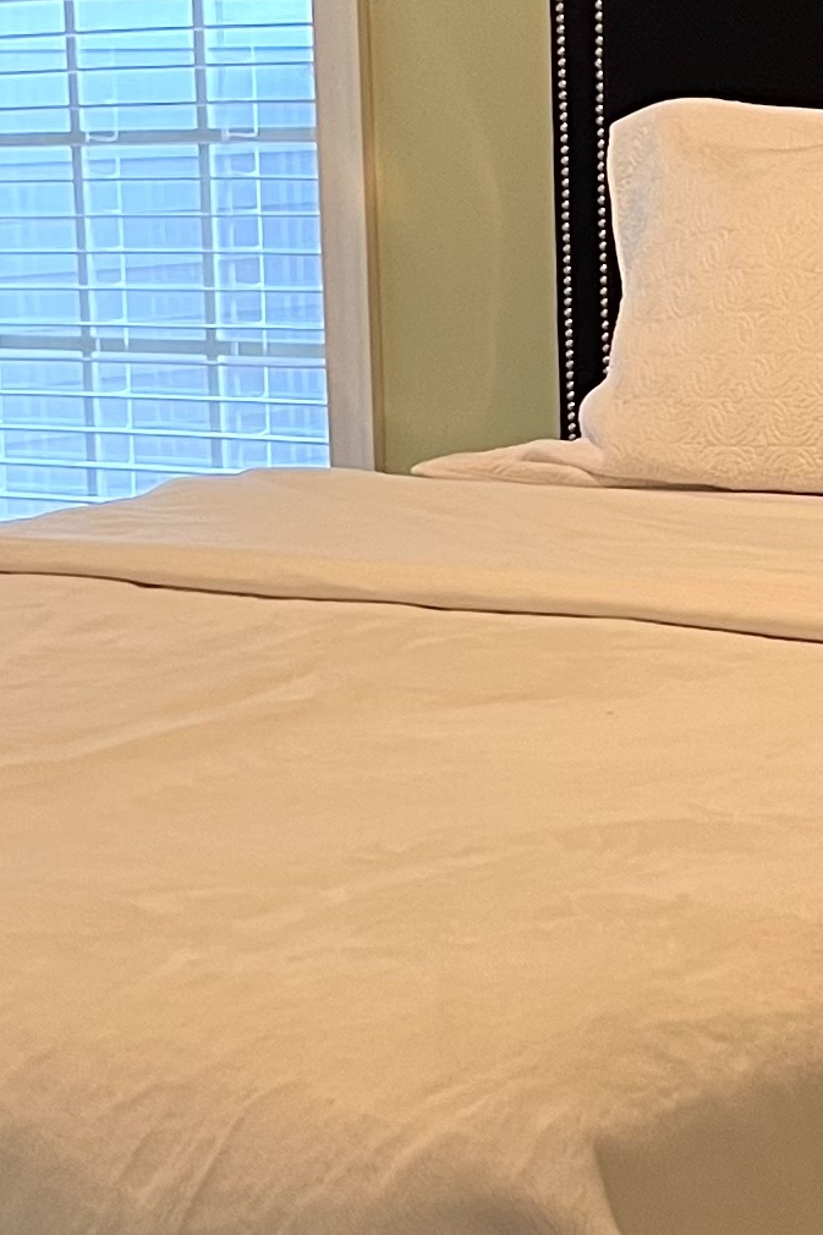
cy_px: 572
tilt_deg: -7.9
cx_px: 501
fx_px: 3704
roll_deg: +2.5
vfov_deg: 18.9
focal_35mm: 108
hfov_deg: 12.7
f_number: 1.5
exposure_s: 1/60
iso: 200
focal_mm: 5.7
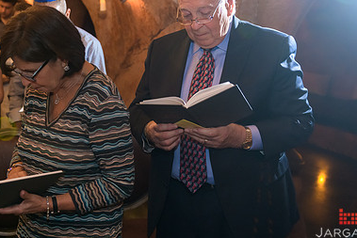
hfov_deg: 40.0
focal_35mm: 49
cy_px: 76
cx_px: 133
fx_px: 486
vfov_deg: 27.4
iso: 1600
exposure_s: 1/125
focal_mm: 32
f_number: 3.2
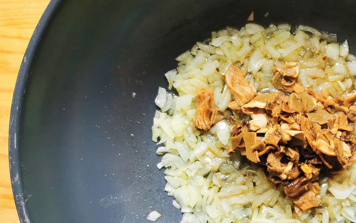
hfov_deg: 44.0
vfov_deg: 29.2
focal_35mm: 44
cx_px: 260
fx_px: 427
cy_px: 124
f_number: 1.6
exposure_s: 1/100
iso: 64
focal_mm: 5.56
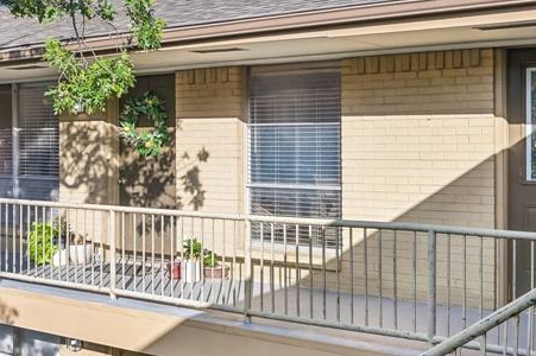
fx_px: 744
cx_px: 213
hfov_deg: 39.4
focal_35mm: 50
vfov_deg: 26.9
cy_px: 142
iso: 400
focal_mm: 22
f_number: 8
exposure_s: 1/500
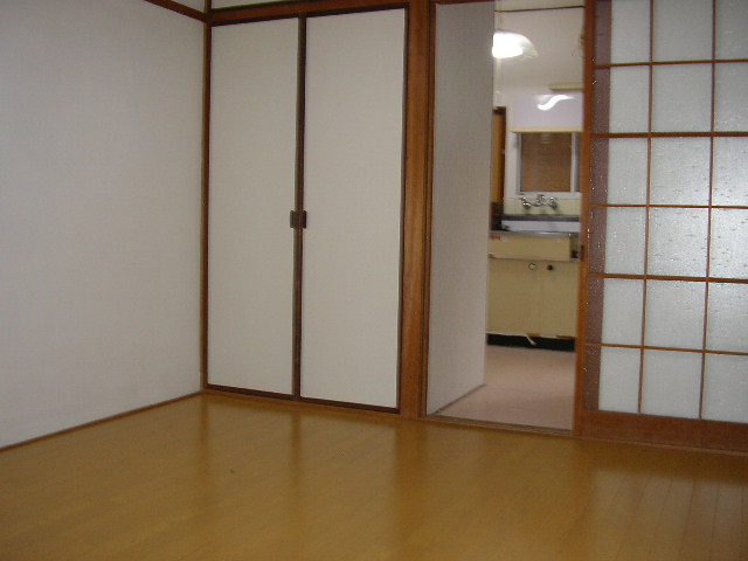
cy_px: 280
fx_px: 821
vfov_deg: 37.7
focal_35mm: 38
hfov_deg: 49.0
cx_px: 374
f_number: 2.9
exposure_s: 1/30
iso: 100
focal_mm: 5.8
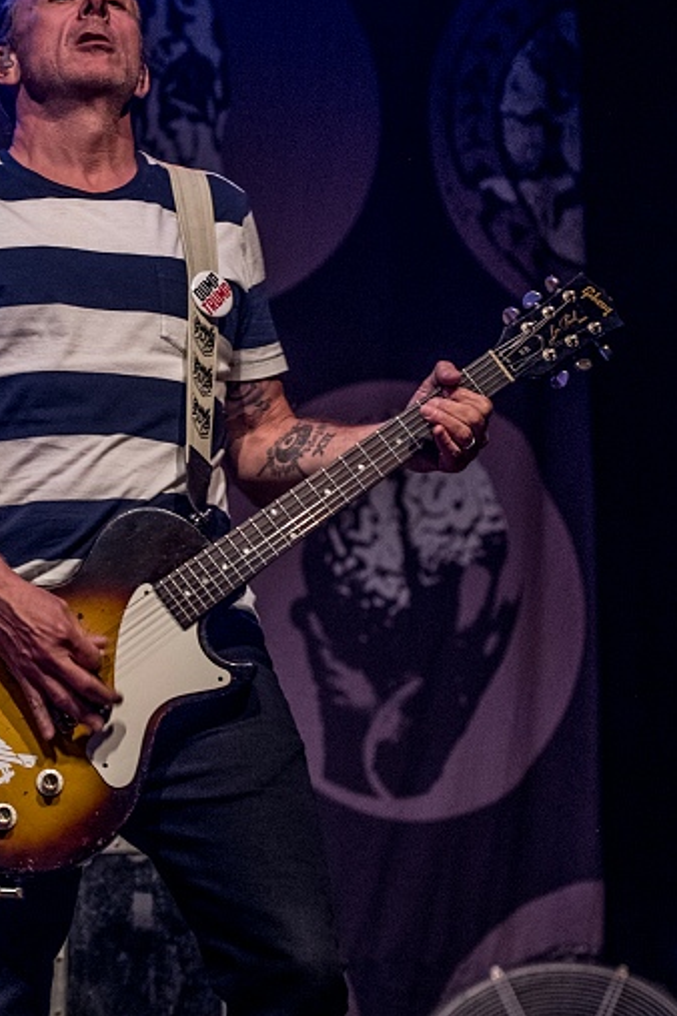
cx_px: 218
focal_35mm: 149
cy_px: 329
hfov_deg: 9.2
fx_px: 4203
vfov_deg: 13.8
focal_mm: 70
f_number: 2.8
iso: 1000
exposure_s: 1/160
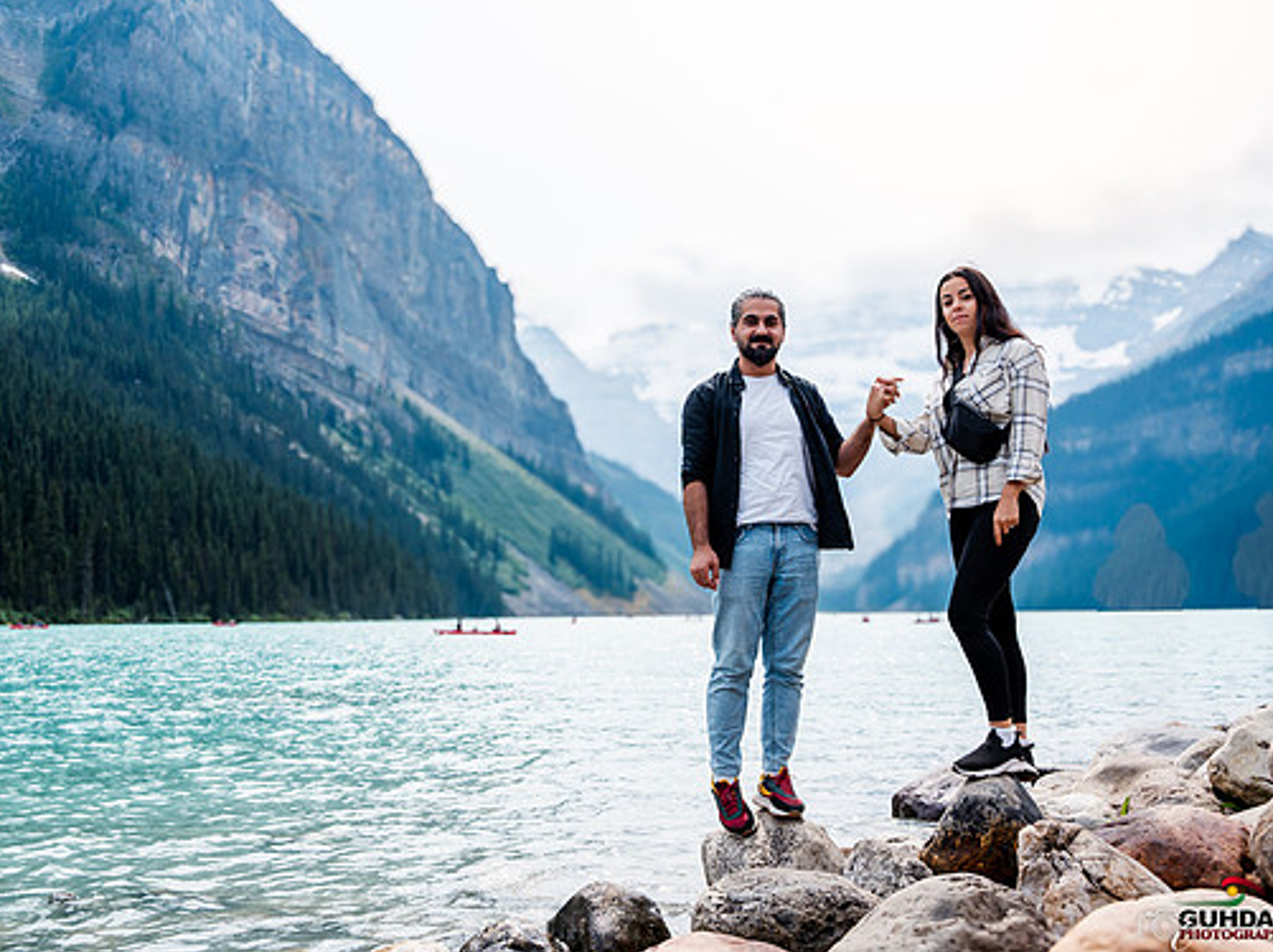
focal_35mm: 39
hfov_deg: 47.8
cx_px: 577
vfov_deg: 36.8
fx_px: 1433
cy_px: 473
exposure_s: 1/1250
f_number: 5.6
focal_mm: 35
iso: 200
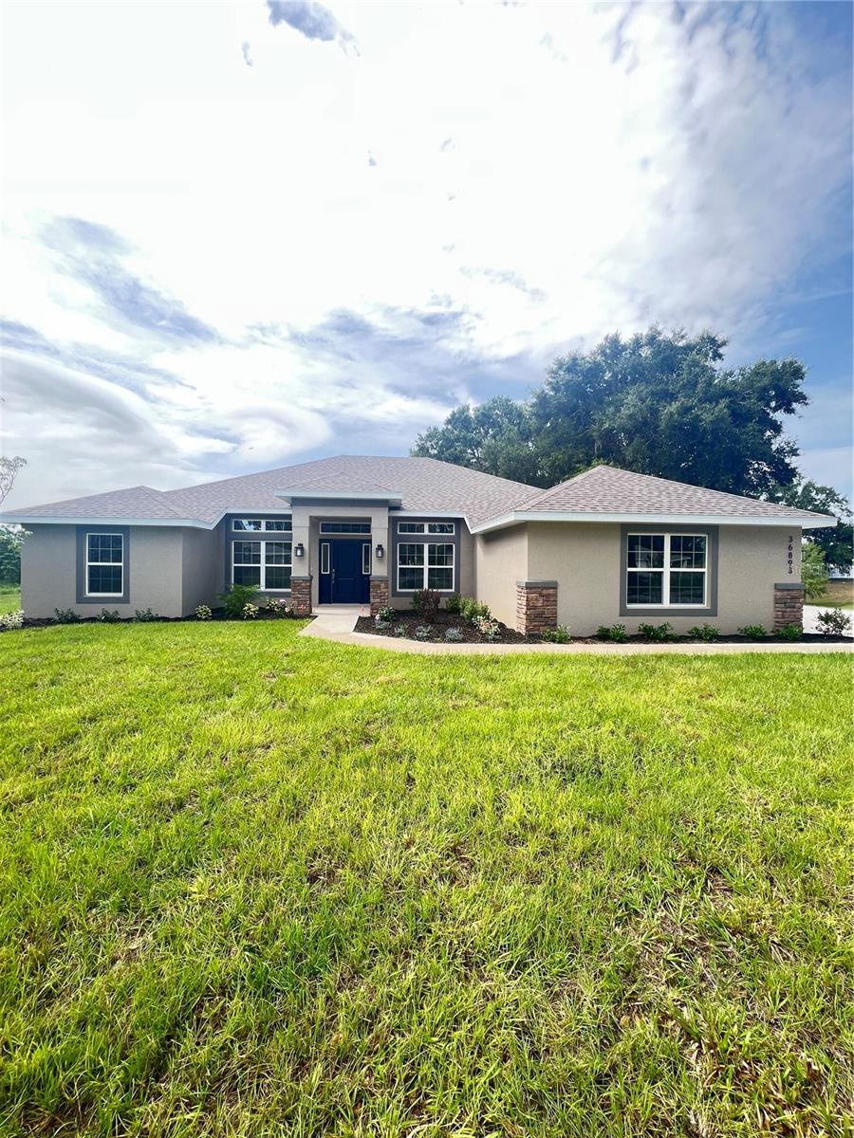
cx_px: 427
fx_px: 428
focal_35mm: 13
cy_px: 569
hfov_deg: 89.9
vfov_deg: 106.2
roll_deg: -0.8
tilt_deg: +0.3
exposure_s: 1/245
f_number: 1.8
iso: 32
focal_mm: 1.57
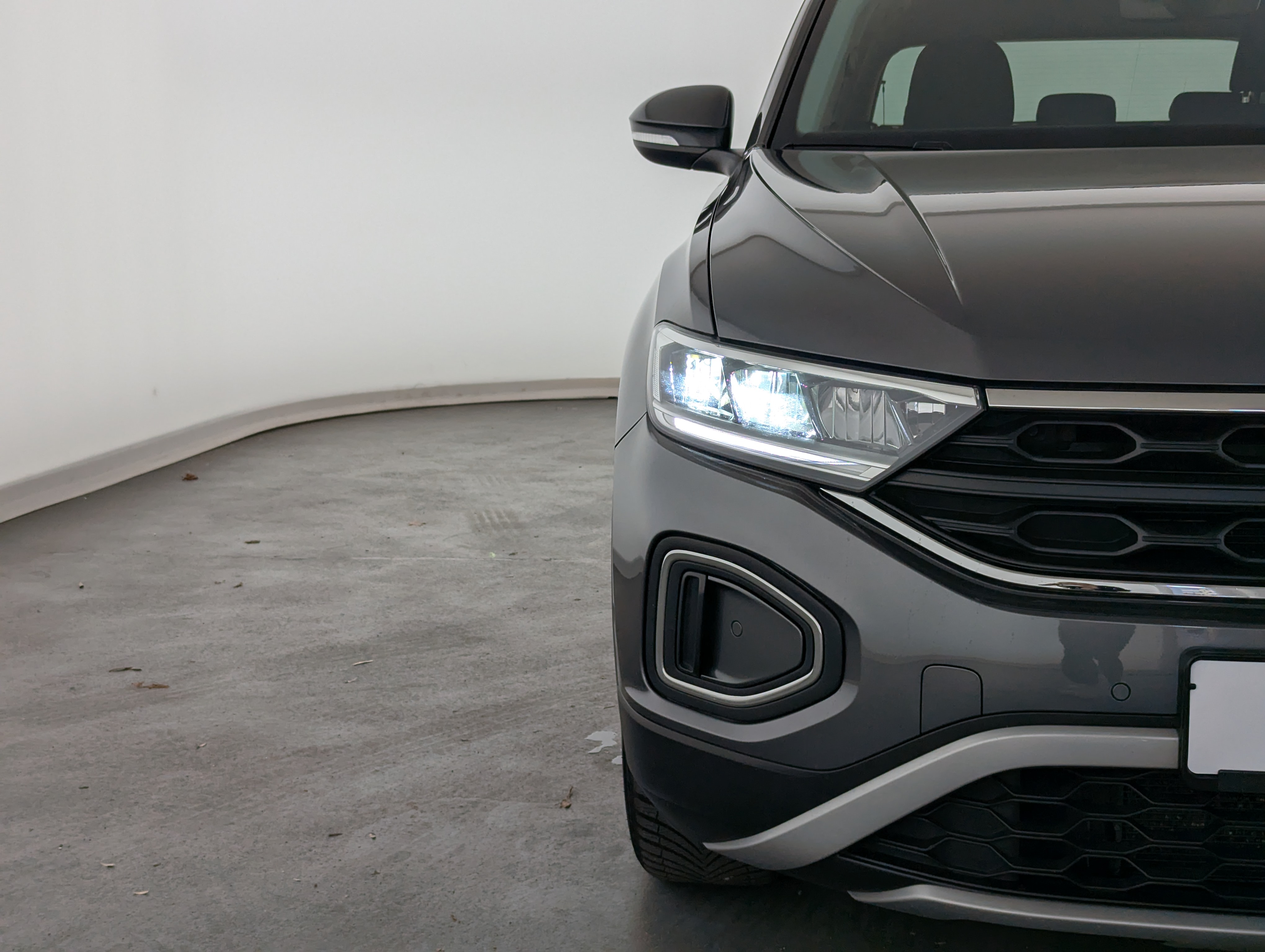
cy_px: 476
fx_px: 1757
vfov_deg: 30.3
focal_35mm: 48
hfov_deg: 39.6
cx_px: 632
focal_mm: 6.81
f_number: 1.85
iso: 46
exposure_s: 1/655
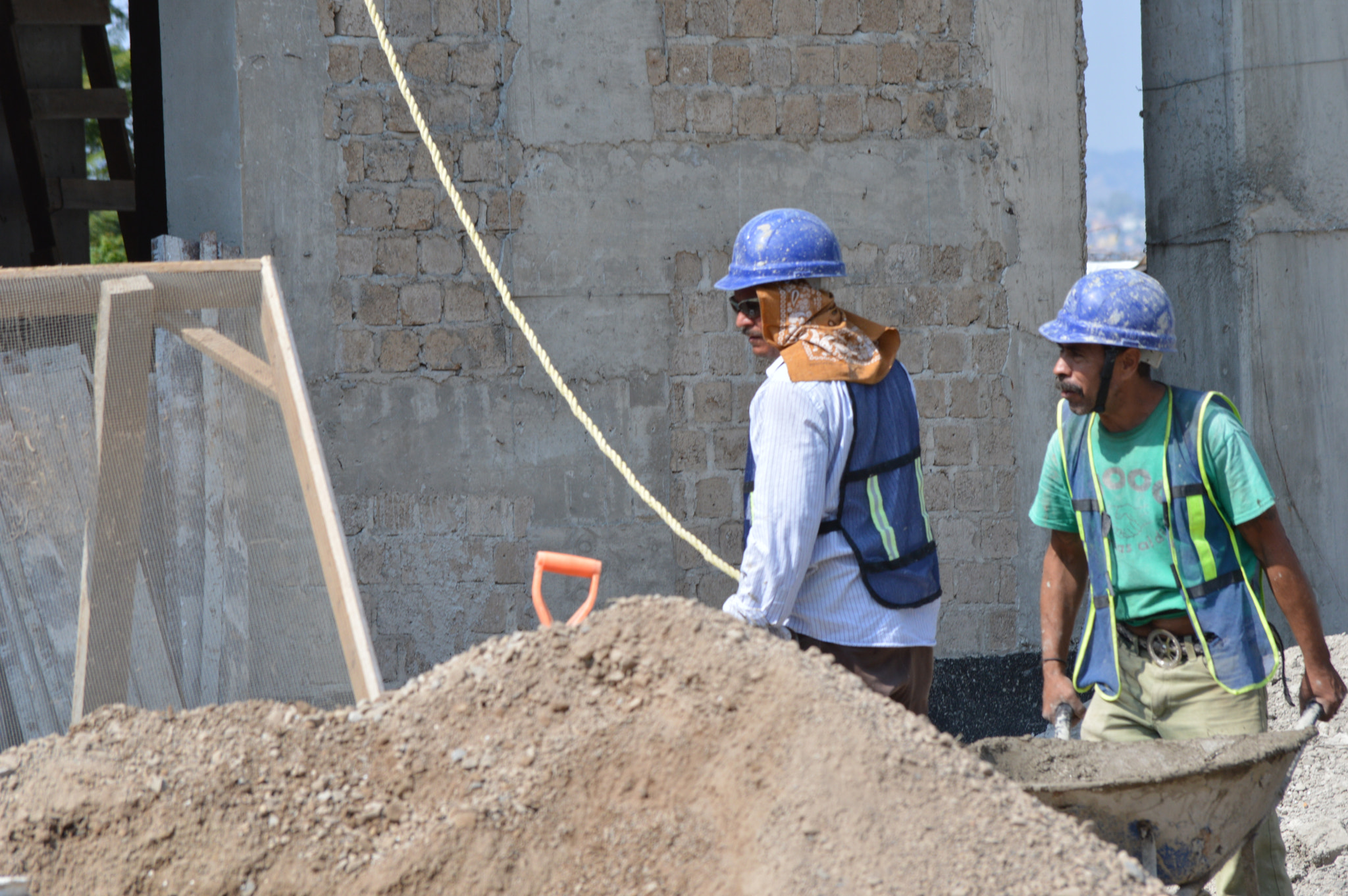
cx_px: 674
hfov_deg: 6.9
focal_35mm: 300
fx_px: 11224
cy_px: 448
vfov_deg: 4.6
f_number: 9
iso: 200
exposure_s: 1/320
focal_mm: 200
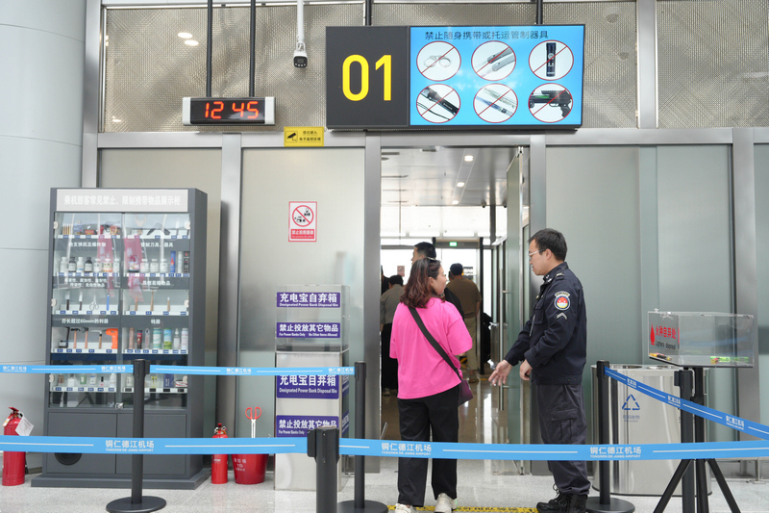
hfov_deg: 54.4
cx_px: 384
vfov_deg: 37.8
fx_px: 747
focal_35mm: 35
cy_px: 256
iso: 1000
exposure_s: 1/160
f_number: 5
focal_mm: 35
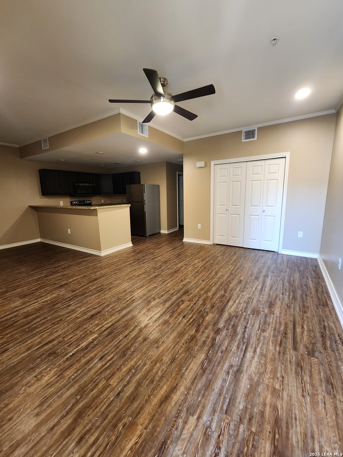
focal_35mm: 13
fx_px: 172
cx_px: 172
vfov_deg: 106.2
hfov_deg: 89.9
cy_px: 228
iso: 320
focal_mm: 2.2
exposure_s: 1/30
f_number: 2.2
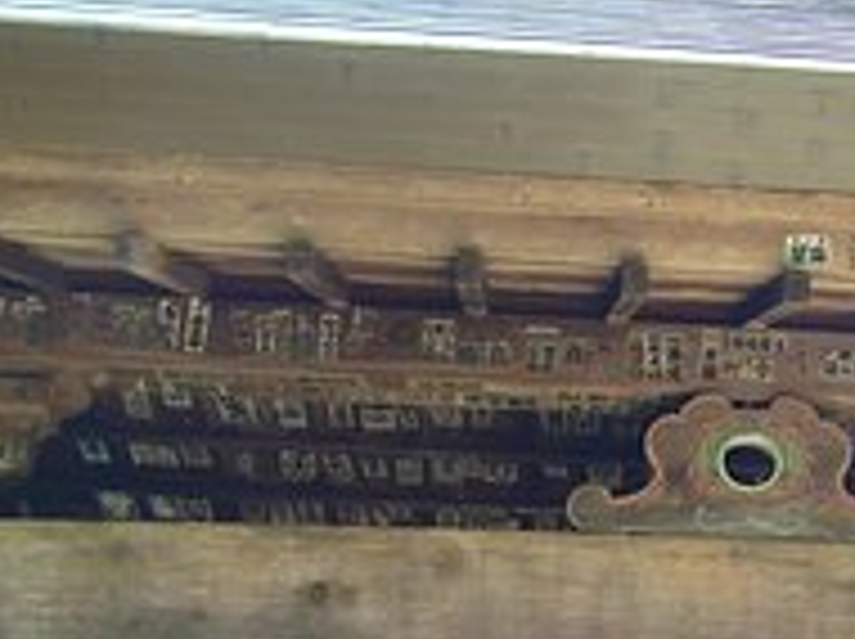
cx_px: 819
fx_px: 2195
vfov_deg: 16.2
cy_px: 639
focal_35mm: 89
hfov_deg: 21.4
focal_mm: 5.8
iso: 100
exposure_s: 1/125
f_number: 2.7
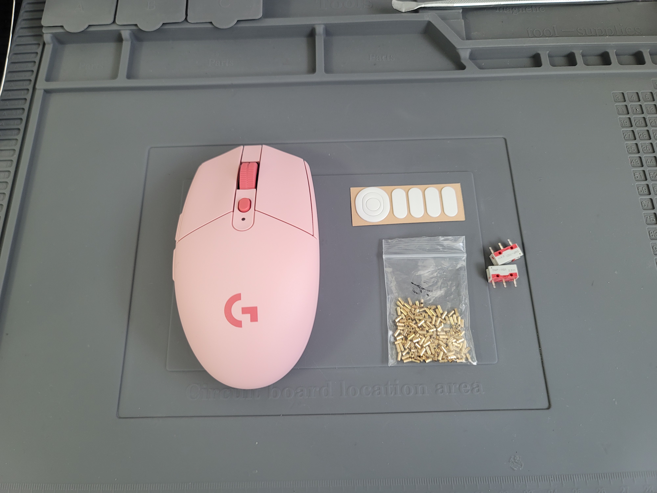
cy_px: 246
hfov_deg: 69.4
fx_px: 474
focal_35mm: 25
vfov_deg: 54.9
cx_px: 328
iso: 200
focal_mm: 7
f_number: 1.8
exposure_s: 1/60
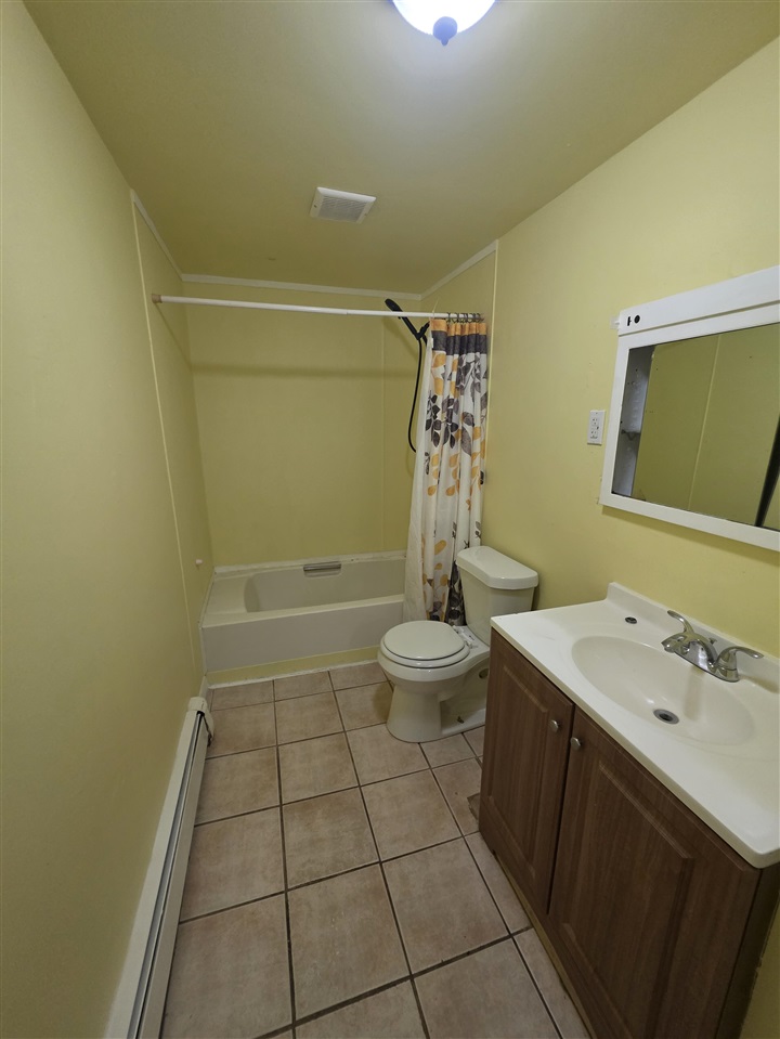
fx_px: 390
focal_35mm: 13
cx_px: 390
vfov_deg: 106.2
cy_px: 520
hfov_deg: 90.0
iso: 320
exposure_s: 1/120
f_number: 1.9
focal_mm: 2.2
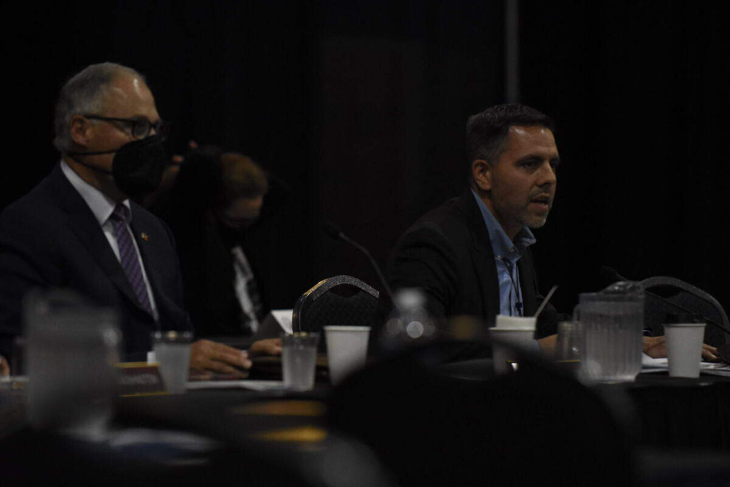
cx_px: 365
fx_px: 5170
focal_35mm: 255
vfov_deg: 5.4
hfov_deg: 8.1
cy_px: 244
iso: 3200
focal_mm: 170
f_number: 2.8
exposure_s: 1/200
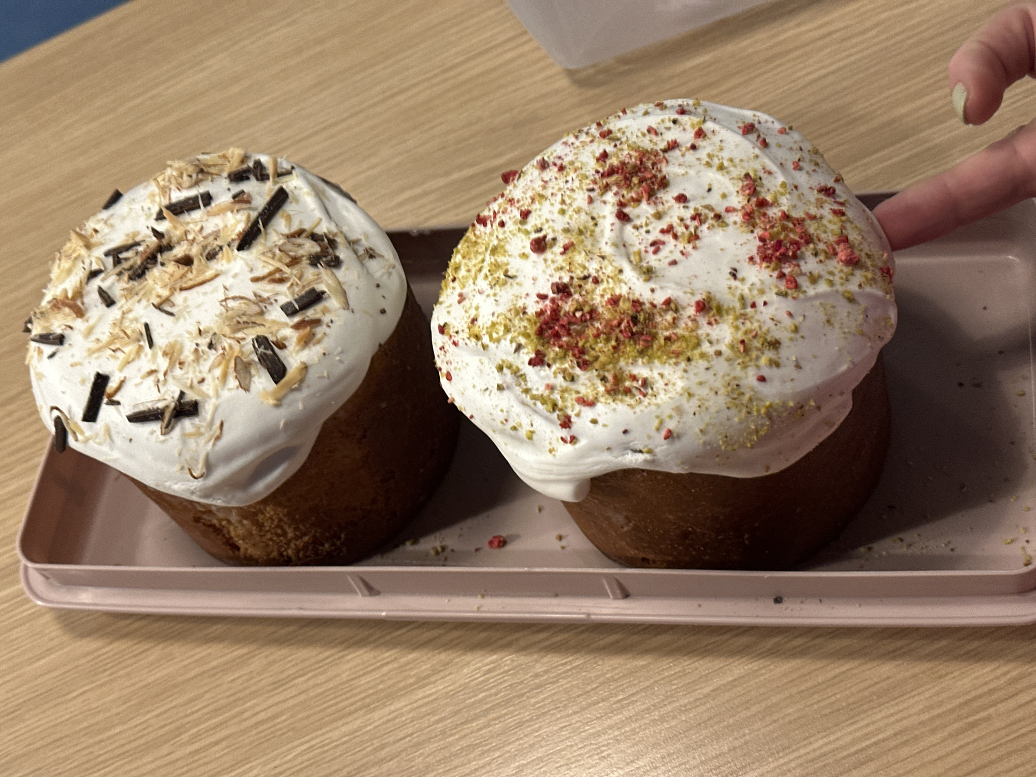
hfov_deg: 39.7
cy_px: 388
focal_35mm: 48
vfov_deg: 30.3
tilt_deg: -54.5
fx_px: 1437
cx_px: 518
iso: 200
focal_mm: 6.86
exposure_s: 1/33
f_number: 1.78
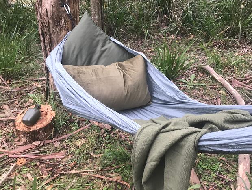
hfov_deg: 63.4
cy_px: 95
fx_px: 204
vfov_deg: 49.9
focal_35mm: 28
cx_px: 126
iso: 32
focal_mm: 3.99
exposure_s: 1/50
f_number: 1.8
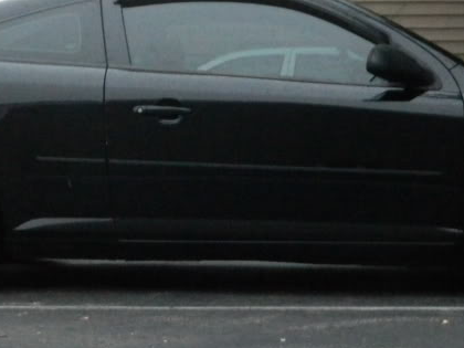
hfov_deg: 19.6
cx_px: 251
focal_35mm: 100
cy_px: 167
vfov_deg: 14.8
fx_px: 1340
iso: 800
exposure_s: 1/6
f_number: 3.5
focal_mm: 7.3
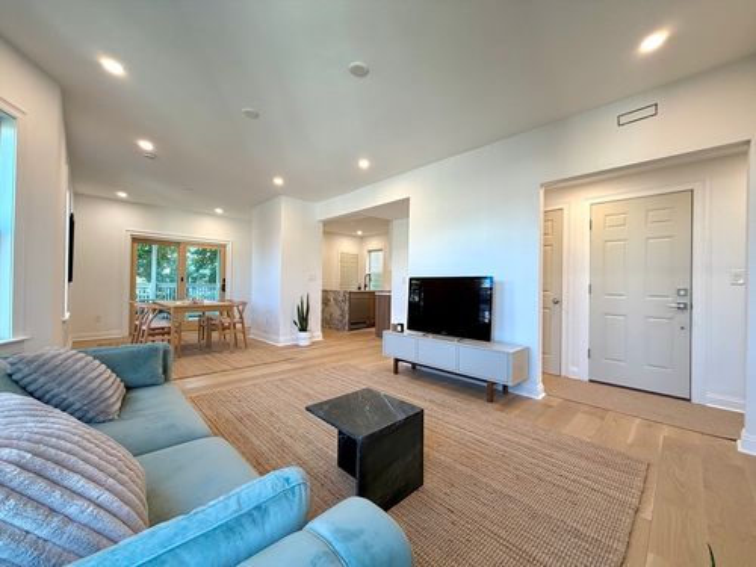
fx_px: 306
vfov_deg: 85.7
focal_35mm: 14
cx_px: 378
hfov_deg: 102.1
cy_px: 284
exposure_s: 1/120
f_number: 2.2
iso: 160
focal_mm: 2.22
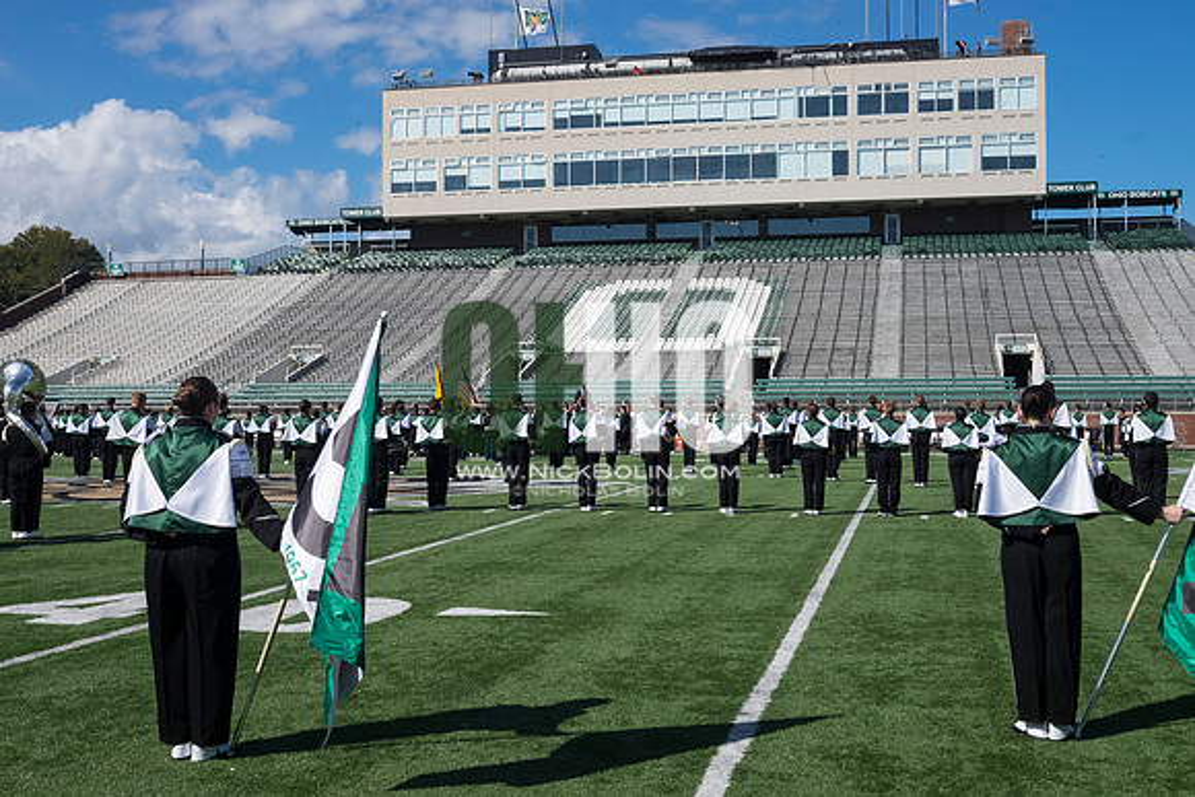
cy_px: 398
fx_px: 1361
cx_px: 598
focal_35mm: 41
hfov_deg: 47.4
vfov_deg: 32.6
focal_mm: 27
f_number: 14
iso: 200
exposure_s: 1/200
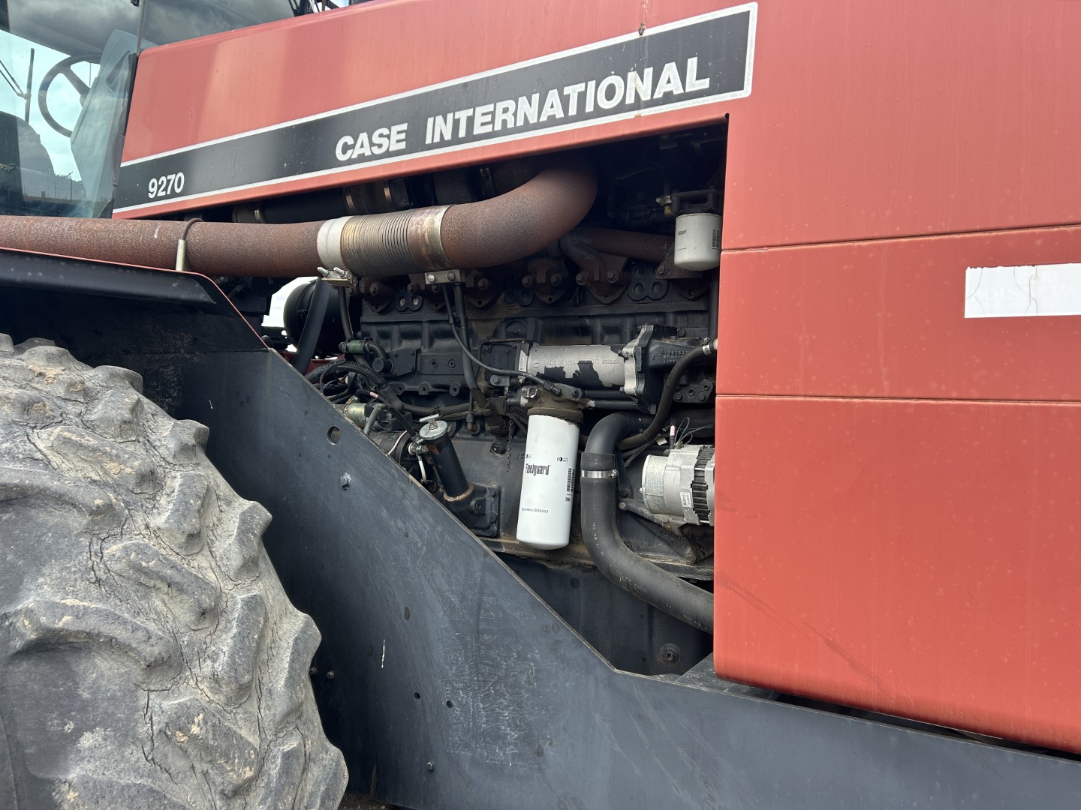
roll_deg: -2.2
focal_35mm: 26
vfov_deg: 53.1
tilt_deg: -0.8
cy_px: 405
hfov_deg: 67.3
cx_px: 540
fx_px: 812
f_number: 1.5
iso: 50
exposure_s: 1/808
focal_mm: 5.7
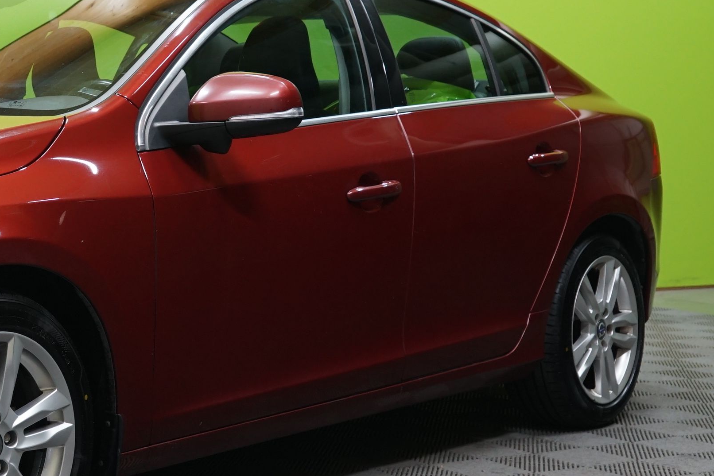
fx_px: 1646
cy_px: 176
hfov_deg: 23.3
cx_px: -27
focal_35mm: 83
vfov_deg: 16.4
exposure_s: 1/20
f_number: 5.6
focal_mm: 34
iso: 800
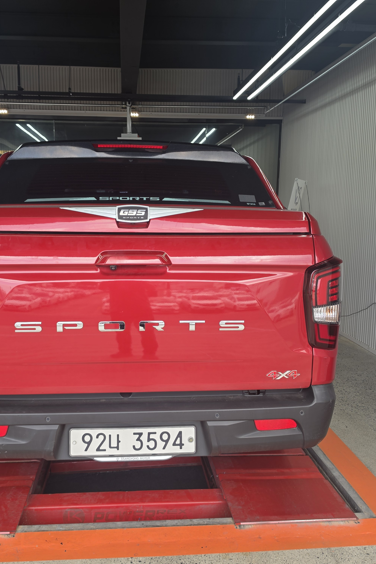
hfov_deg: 41.0
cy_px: 283
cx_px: 164
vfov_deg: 58.7
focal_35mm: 32
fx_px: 501
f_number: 1.4
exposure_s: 1/120
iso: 20
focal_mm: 6.5
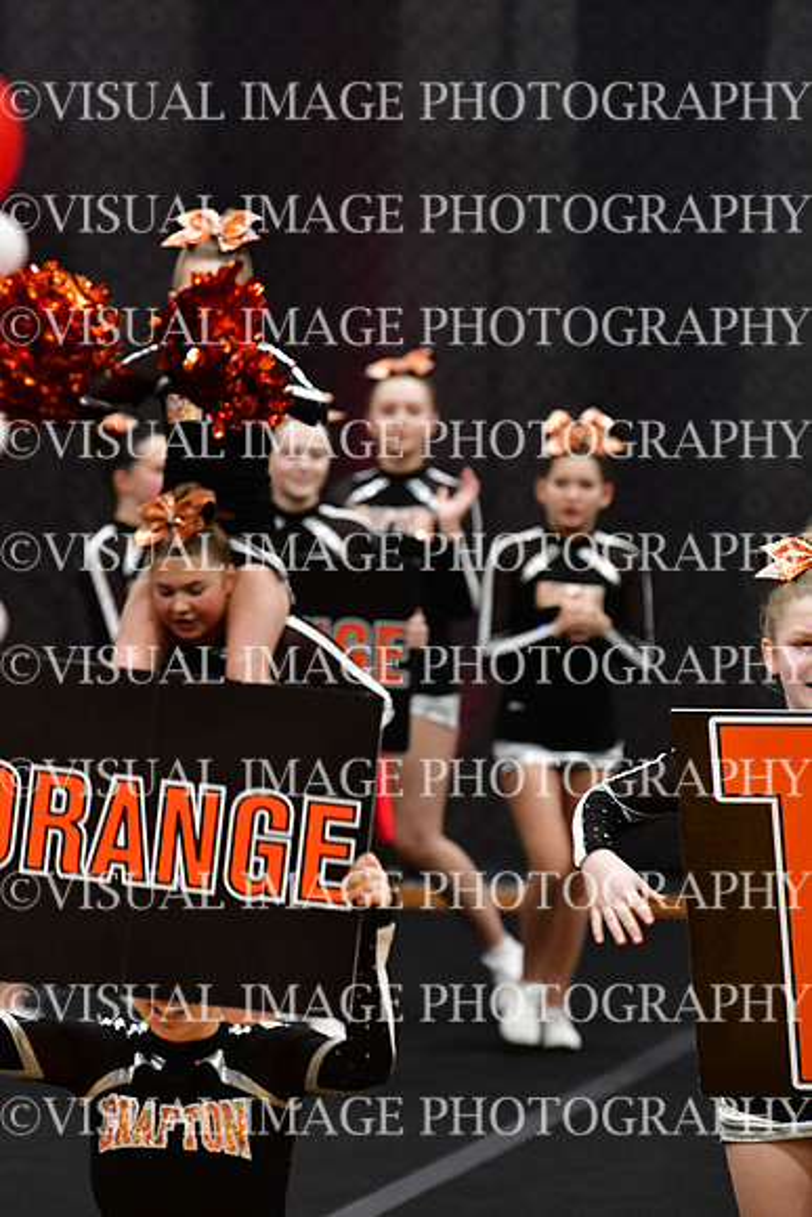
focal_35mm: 255
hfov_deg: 5.4
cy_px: 608
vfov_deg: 8.1
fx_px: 8622
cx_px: 406
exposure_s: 1/500
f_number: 3.5
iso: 4000
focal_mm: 170
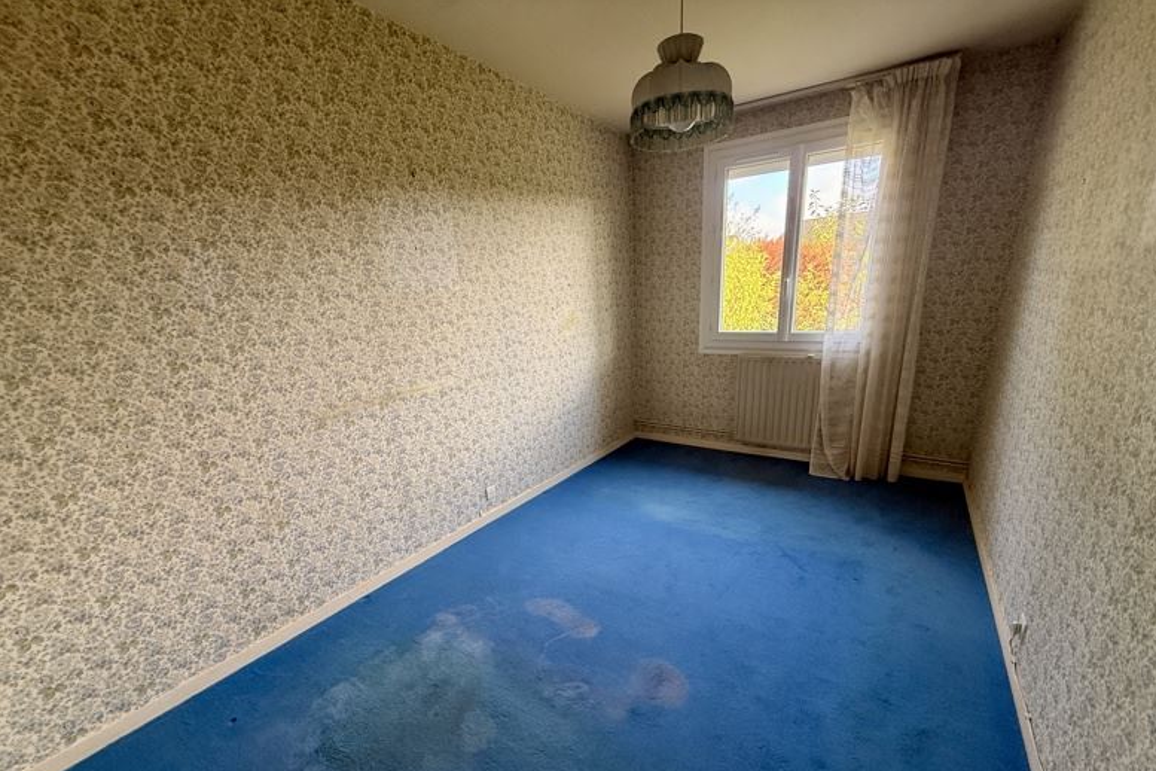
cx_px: 594
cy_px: 444
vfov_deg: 76.8
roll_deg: +2.6
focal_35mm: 15
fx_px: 482
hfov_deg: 100.4
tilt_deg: -17.0
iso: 250
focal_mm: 2.22
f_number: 2.2
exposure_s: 1/99
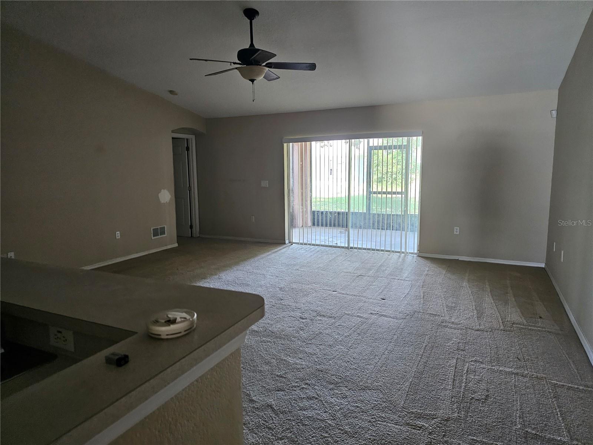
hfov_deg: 73.9
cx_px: 296
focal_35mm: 23
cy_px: 222
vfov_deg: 58.9
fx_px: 394
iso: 1000
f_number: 1.7
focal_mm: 6.3
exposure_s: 1/120
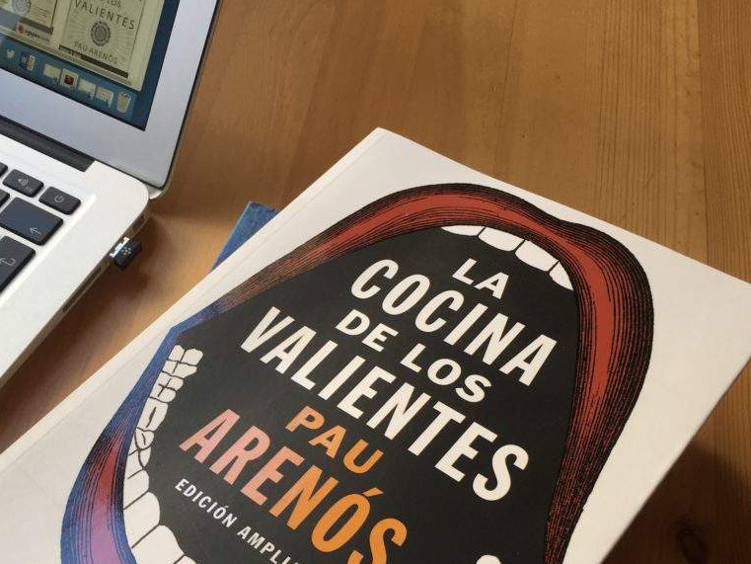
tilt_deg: -59.5
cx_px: 275
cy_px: 377
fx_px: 846
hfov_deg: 47.4
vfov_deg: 36.4
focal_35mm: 39
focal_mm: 4.15
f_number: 2.2
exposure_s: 1/50
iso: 32
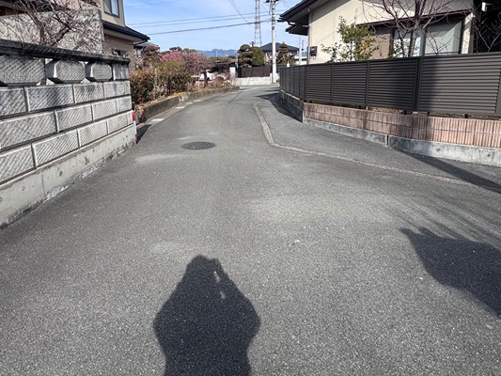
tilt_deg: -10.9
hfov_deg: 78.2
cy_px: 132
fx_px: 304
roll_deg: +2.7
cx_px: 203
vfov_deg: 62.2
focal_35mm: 21
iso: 50
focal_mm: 2.22
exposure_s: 1/1709
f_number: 2.2
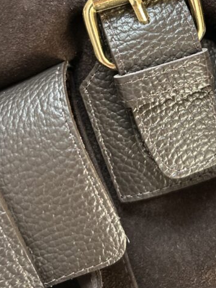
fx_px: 366
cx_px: 141
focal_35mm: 44
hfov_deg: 32.7
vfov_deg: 41.3
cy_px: 61
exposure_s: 1/50
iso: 500
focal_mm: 5.7
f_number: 1.5
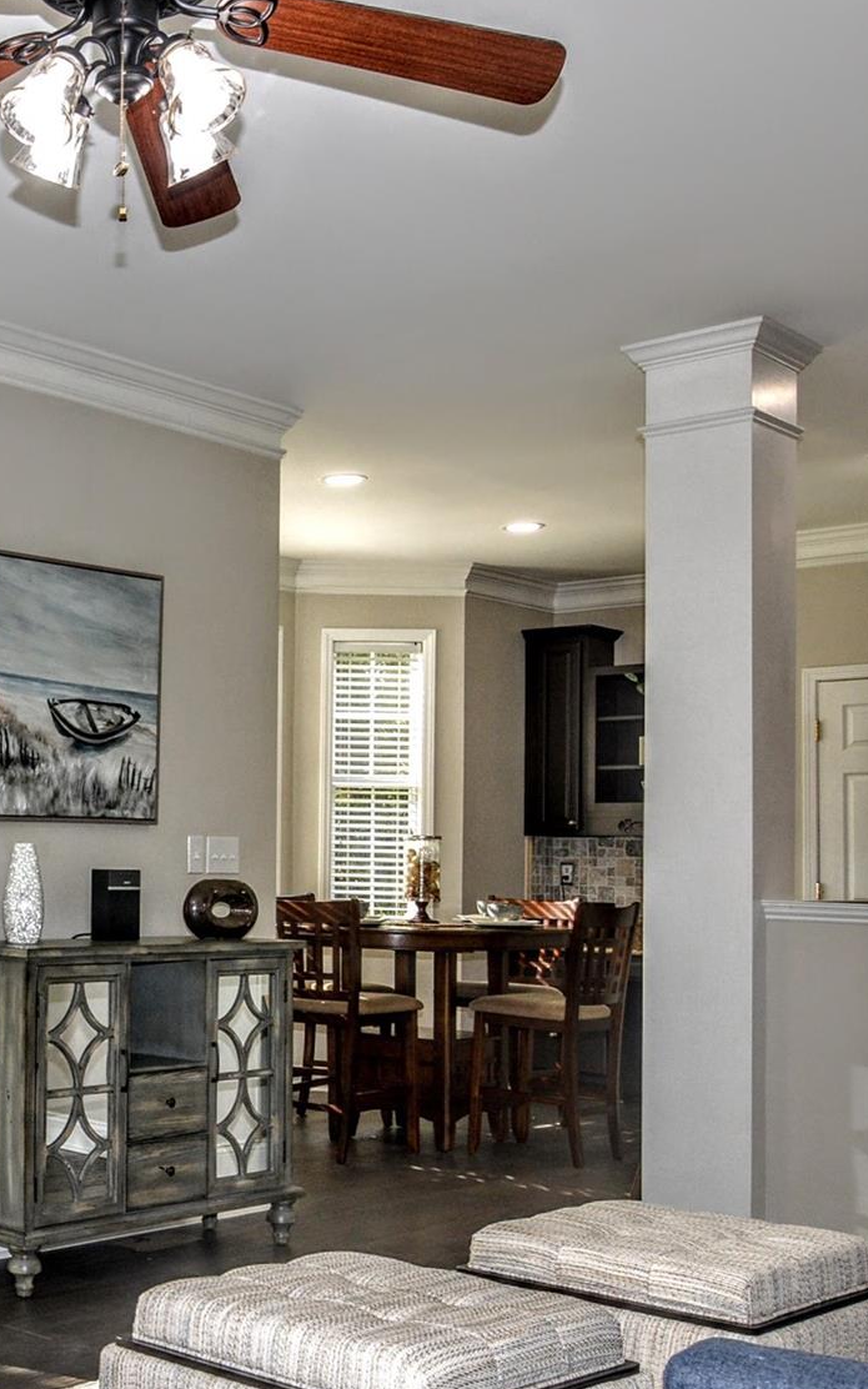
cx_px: -115
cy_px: 794
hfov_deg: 26.1
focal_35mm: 45
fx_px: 1703
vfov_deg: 44.2
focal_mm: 16
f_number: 5.6
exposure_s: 1/125
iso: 400
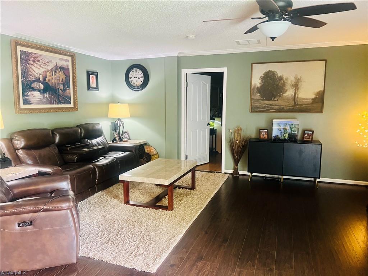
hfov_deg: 67.3
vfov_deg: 53.1
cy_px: 138
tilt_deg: -7.2
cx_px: 184
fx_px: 276
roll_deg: +0.3
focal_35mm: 26
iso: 400
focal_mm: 5.7
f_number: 1.5
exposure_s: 1/40
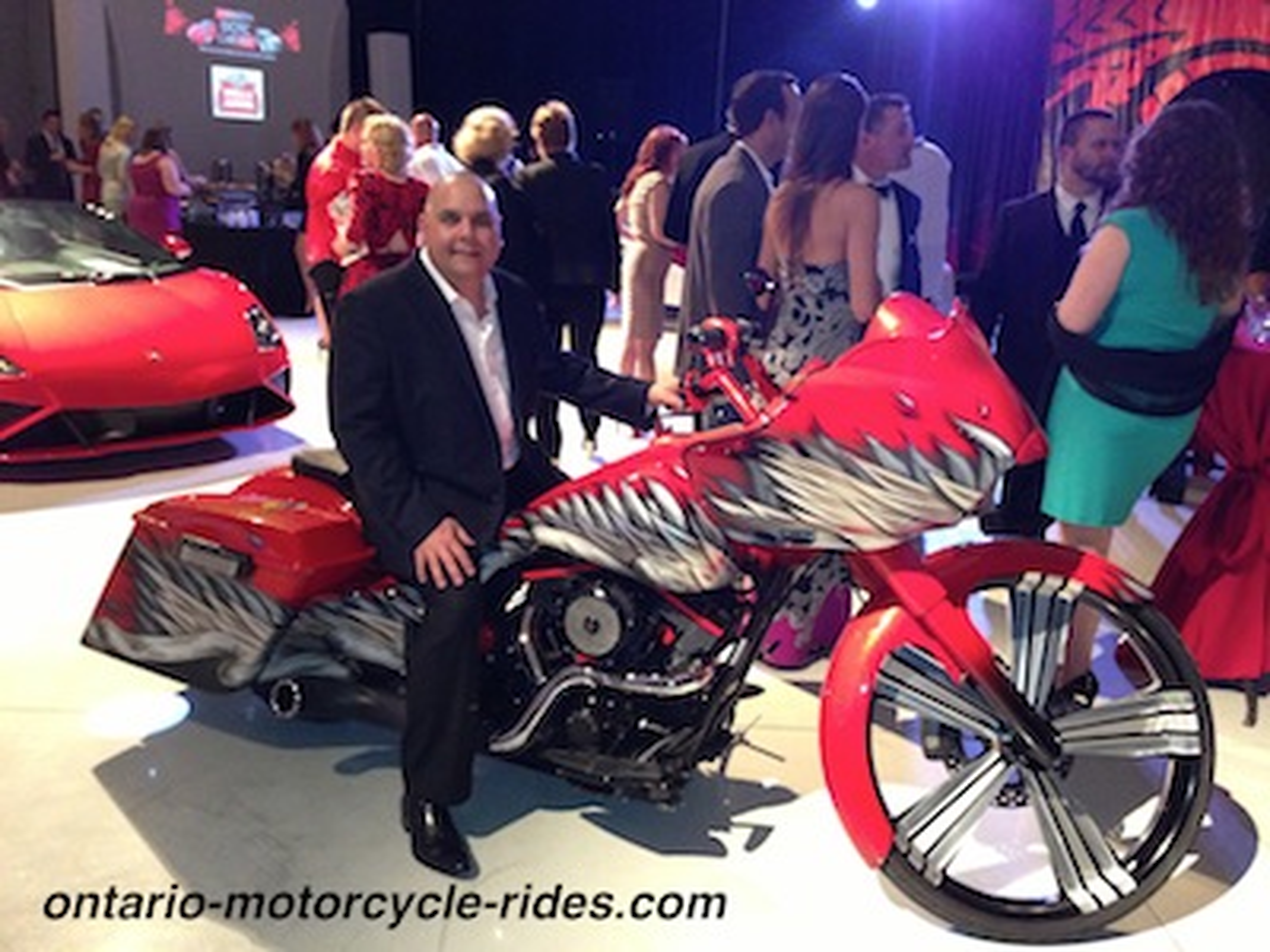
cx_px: 635
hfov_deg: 55.4
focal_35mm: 33
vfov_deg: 42.9
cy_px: 476
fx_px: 1211
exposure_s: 1/16
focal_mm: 4.13
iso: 500
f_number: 2.4
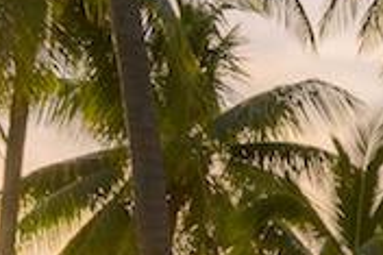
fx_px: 1350
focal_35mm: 127
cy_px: 389
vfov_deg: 10.4
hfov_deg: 15.1
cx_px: 555
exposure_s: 1/50
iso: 100
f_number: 10
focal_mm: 16
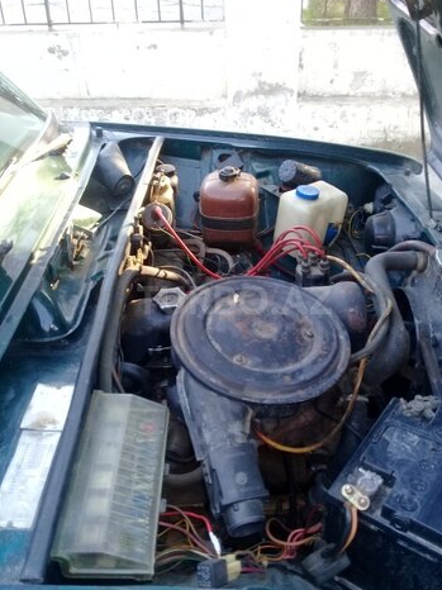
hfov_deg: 42.9
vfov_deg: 55.4
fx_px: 562
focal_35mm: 33
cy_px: 300
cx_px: 234
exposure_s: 1/33
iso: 50
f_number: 2.2
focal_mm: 3.3
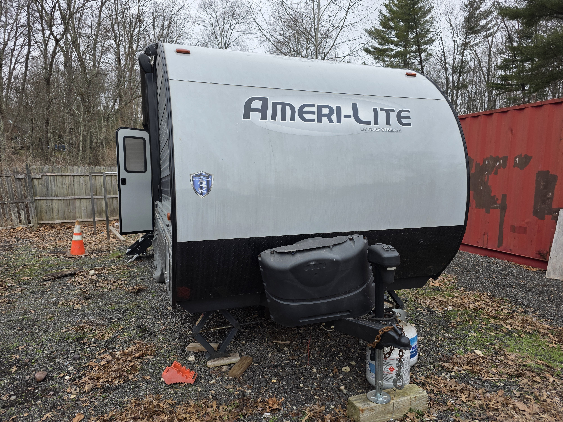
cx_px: 282
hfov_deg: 73.9
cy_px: 211
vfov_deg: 58.9
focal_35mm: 23
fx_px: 374
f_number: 1.7
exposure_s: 1/1318
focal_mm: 6.3
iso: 80
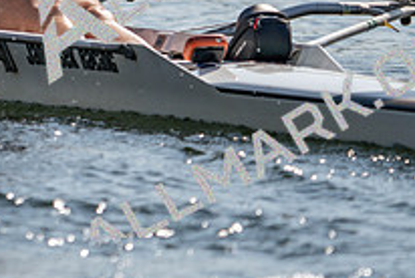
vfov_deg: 2.0
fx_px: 8116
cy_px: -108
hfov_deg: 2.9
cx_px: -135
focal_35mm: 703
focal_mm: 250
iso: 125
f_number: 5.6
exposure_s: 1/1600
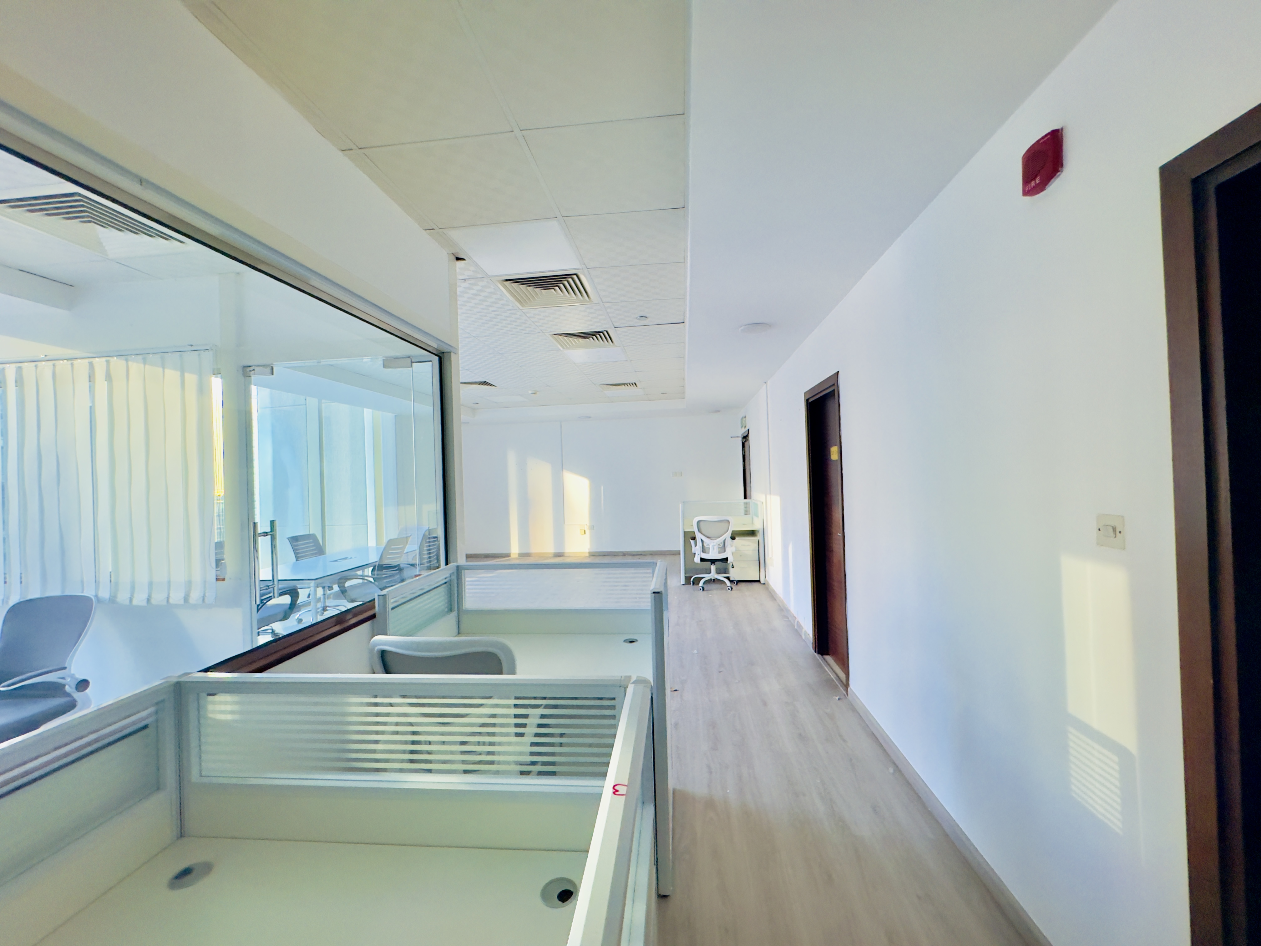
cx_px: 630
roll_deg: +1.8
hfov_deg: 102.1
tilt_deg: +1.0
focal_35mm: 14
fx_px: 510
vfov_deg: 85.7
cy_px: 473
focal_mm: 2.22
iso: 320
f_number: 2.2
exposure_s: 1/81
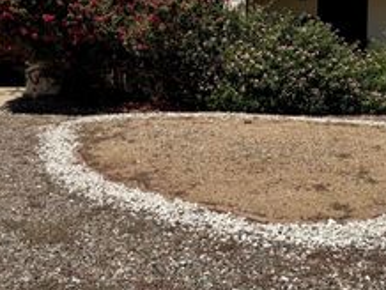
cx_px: 198
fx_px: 614
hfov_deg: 34.9
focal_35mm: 55
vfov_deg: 25.9
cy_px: 42
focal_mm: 6.76
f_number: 1.78
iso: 80
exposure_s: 1/7937
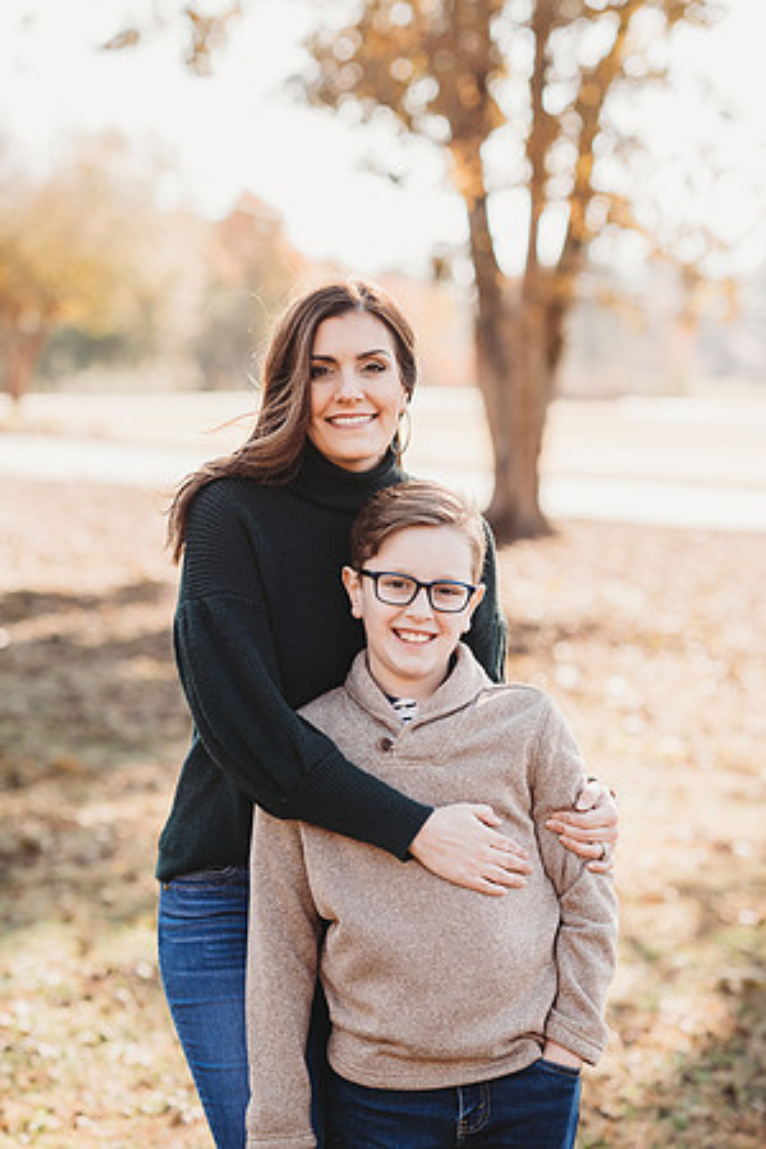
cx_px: 383
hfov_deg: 16.1
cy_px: 574
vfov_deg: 23.9
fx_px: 2713
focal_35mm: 85
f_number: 2.5
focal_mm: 85
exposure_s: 1/640
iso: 200
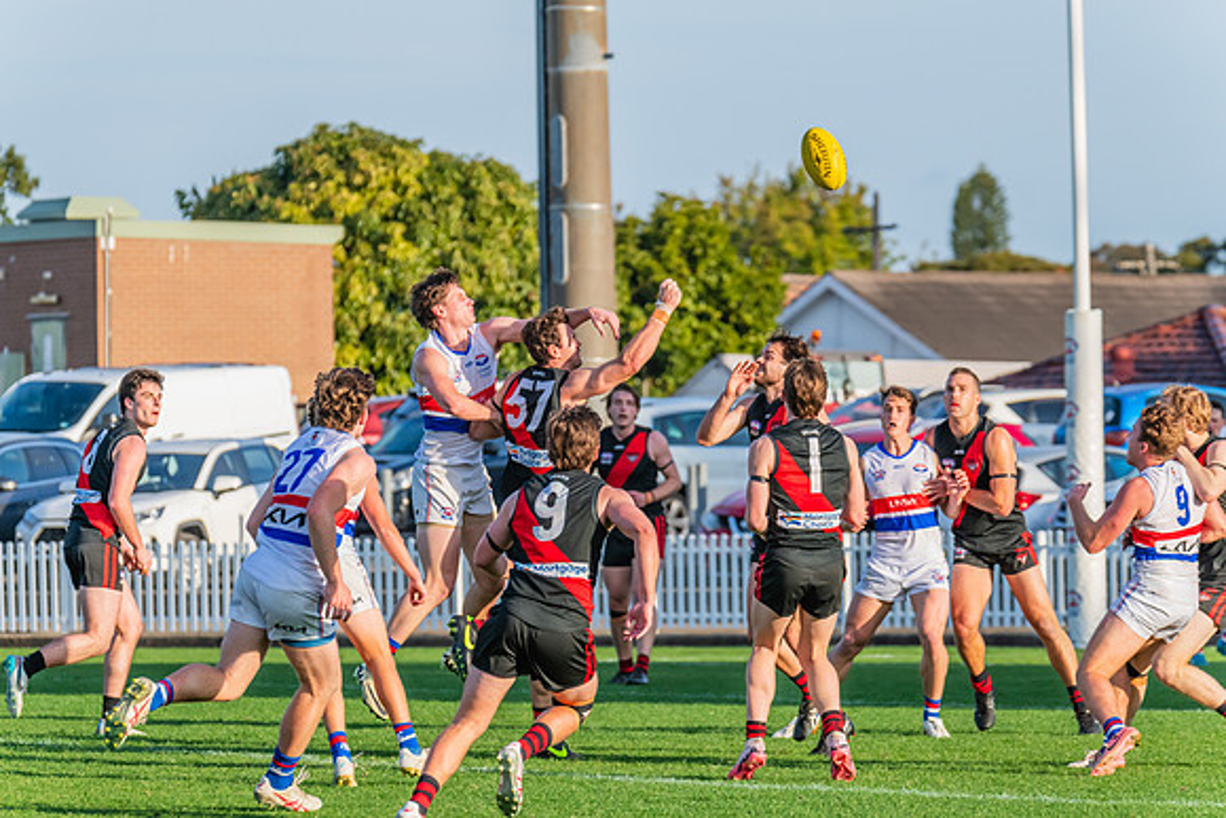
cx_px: 600
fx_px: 10265
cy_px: 409
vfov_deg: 4.6
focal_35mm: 301
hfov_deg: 6.8
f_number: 9
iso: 800
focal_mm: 290
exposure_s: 1/1250
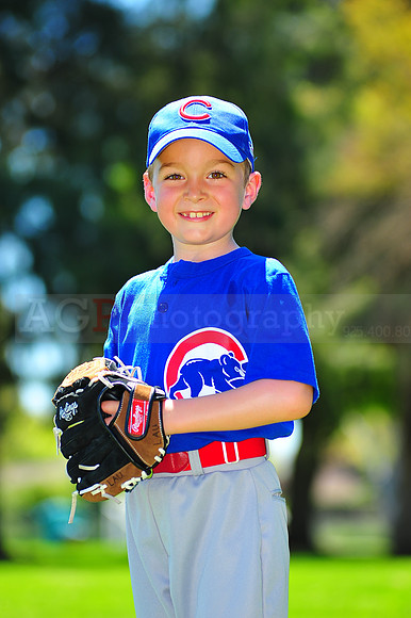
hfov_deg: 7.6
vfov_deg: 11.4
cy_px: 309
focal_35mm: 180
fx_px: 3086
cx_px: 206
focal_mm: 180
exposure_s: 1/400
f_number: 5
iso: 200
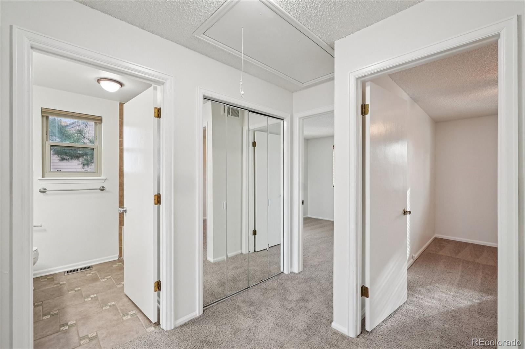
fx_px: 219
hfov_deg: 100.4
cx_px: 262
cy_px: 174
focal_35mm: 15
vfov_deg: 77.3
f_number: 8
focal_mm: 10
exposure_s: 1/40
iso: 800
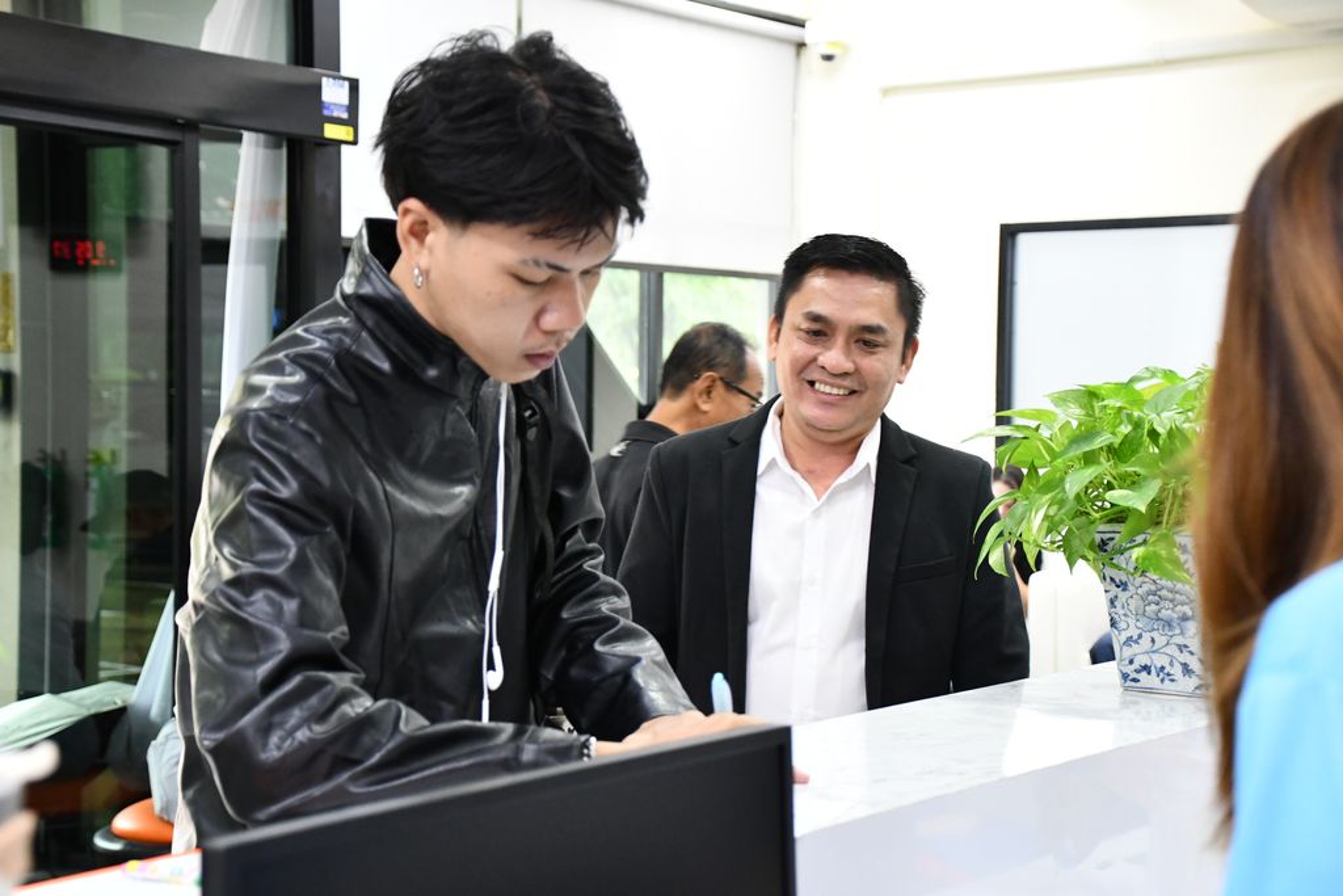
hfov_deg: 30.5
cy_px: 448
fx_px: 2462
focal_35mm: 66
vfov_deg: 20.6
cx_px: 672
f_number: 4.5
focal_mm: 44
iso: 3200
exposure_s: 1/100
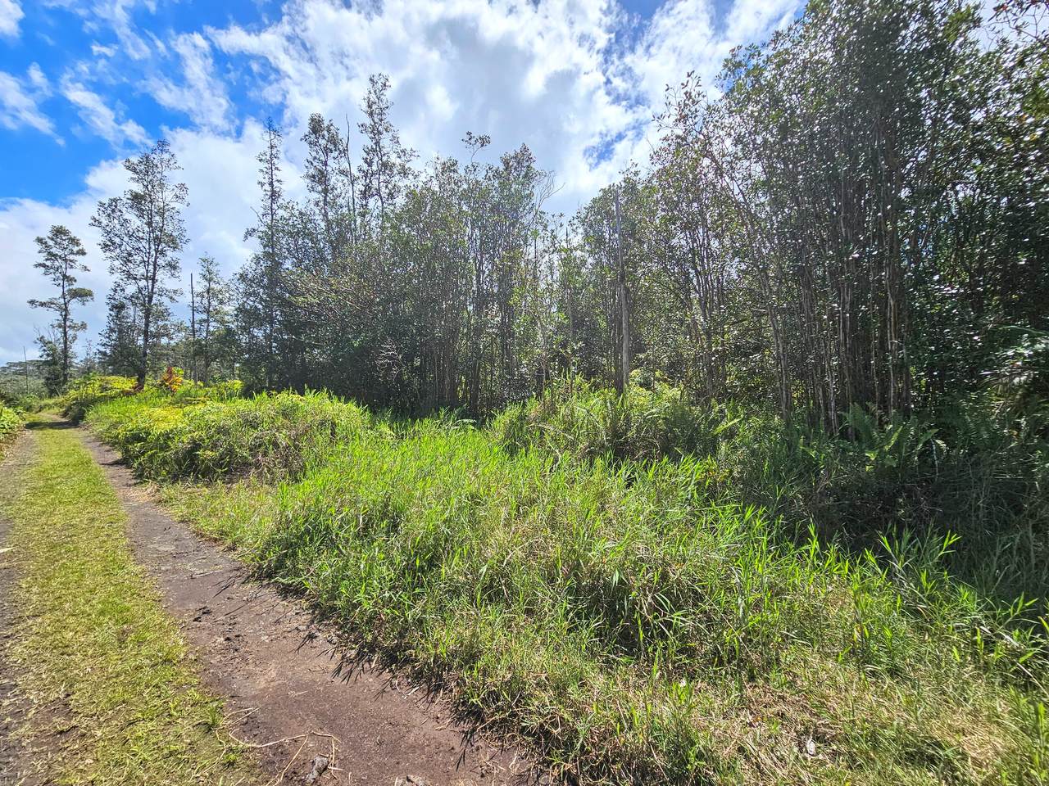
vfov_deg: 89.9
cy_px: 393
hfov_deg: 106.2
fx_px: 394
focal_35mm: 13
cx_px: 524
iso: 50
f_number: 2.2
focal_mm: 2.2
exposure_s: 1/2679
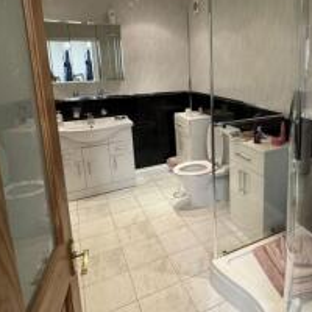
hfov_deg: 56.8
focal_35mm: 27
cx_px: 225
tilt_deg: -9.9
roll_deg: +0.2
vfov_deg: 58.3
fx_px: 275
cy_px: 116
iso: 320
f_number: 2.2
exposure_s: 1/50
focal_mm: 2.22
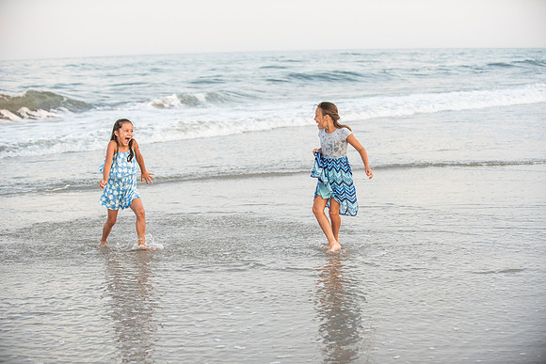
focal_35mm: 70
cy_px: 182
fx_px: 1062
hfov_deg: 28.8
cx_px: 273
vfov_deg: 19.5
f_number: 3.5
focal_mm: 70
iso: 800
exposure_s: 1/1250
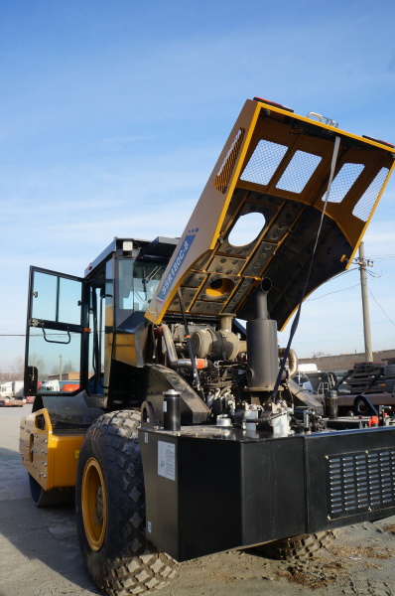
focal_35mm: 27
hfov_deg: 47.8
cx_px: 198
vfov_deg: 67.5
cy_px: 298
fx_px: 446
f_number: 13
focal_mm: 18
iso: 200
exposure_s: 1/125
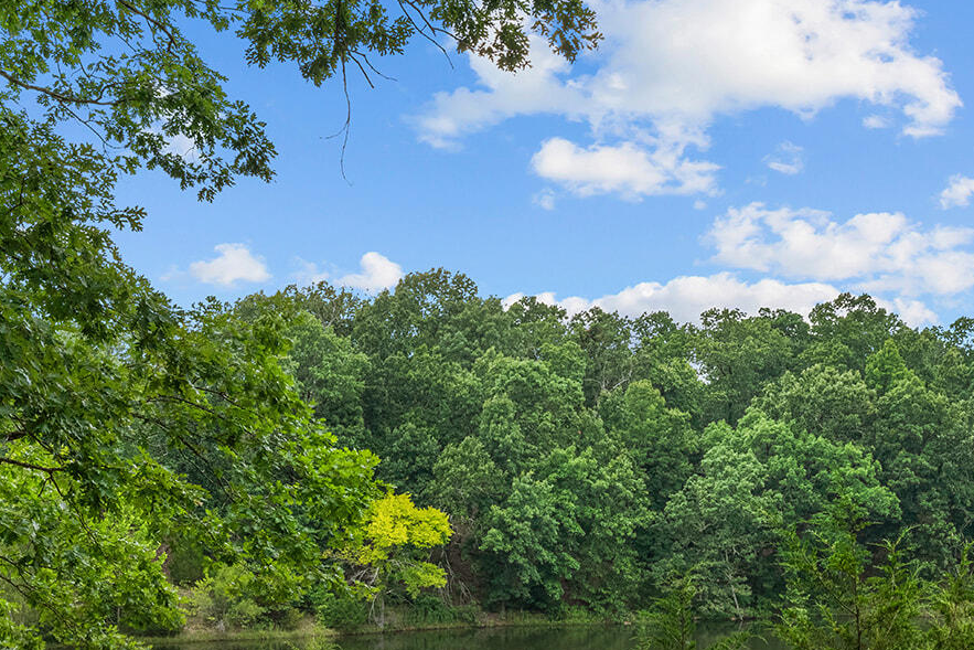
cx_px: 576
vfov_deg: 22.9
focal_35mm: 58
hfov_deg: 34.4
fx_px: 1569
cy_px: 574
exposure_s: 1/200
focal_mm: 32
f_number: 14
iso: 2000
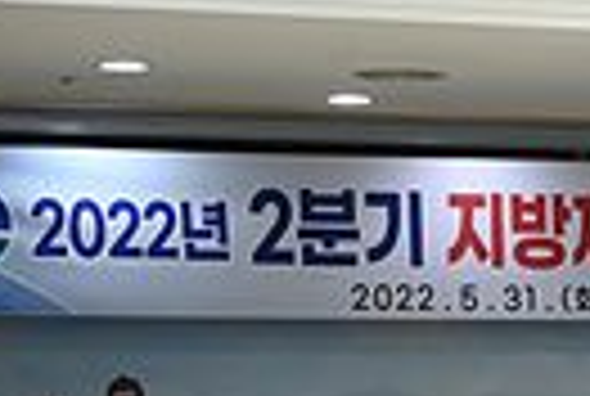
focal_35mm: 195
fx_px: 3203
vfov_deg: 6.8
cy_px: 884
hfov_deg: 9.5
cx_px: 1338
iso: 2500
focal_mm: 40
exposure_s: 1/250
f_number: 5
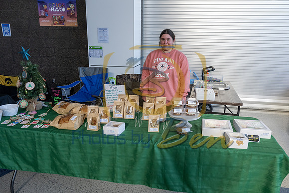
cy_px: 95
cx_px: 153
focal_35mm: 28
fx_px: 223
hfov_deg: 65.7
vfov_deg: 46.7
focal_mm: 24
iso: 1250
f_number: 5.6
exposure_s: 1/250
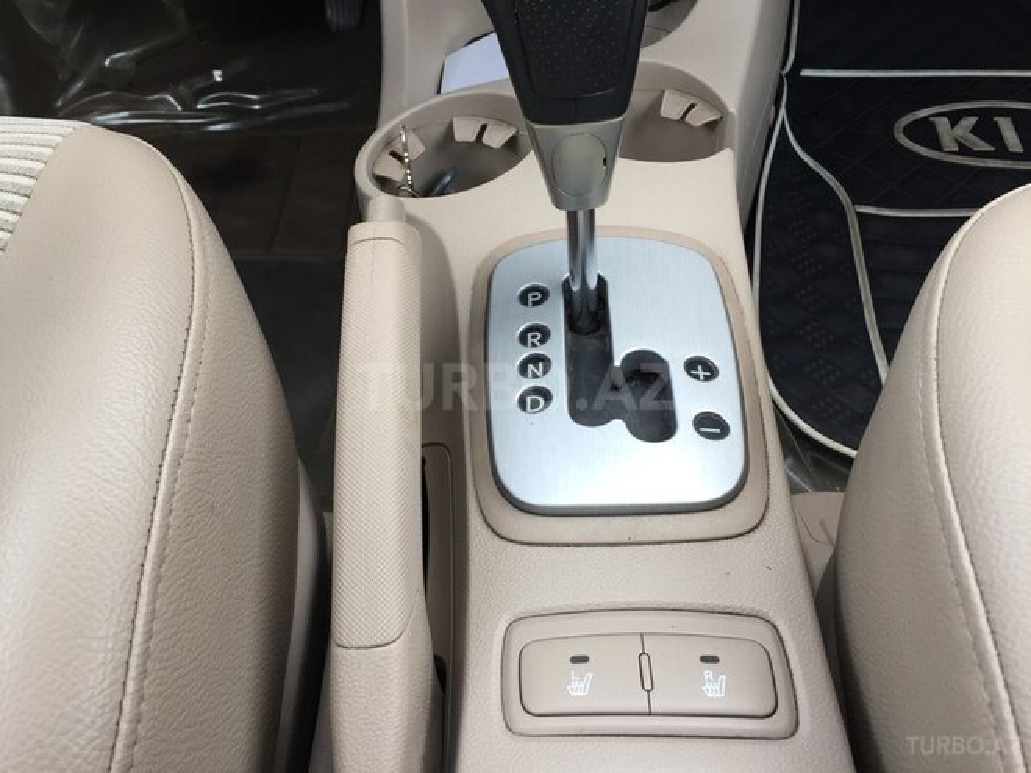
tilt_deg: -53.2
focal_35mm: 29
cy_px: 386
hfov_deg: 61.7
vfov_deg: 48.2
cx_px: 516
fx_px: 864
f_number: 2.2
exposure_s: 1/100
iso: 50
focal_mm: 4.15
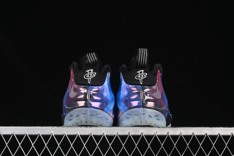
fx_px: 487
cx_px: 117
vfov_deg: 18.2
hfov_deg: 27.0
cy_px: 78
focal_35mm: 75
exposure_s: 1/60
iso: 160
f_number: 6.3
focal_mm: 50
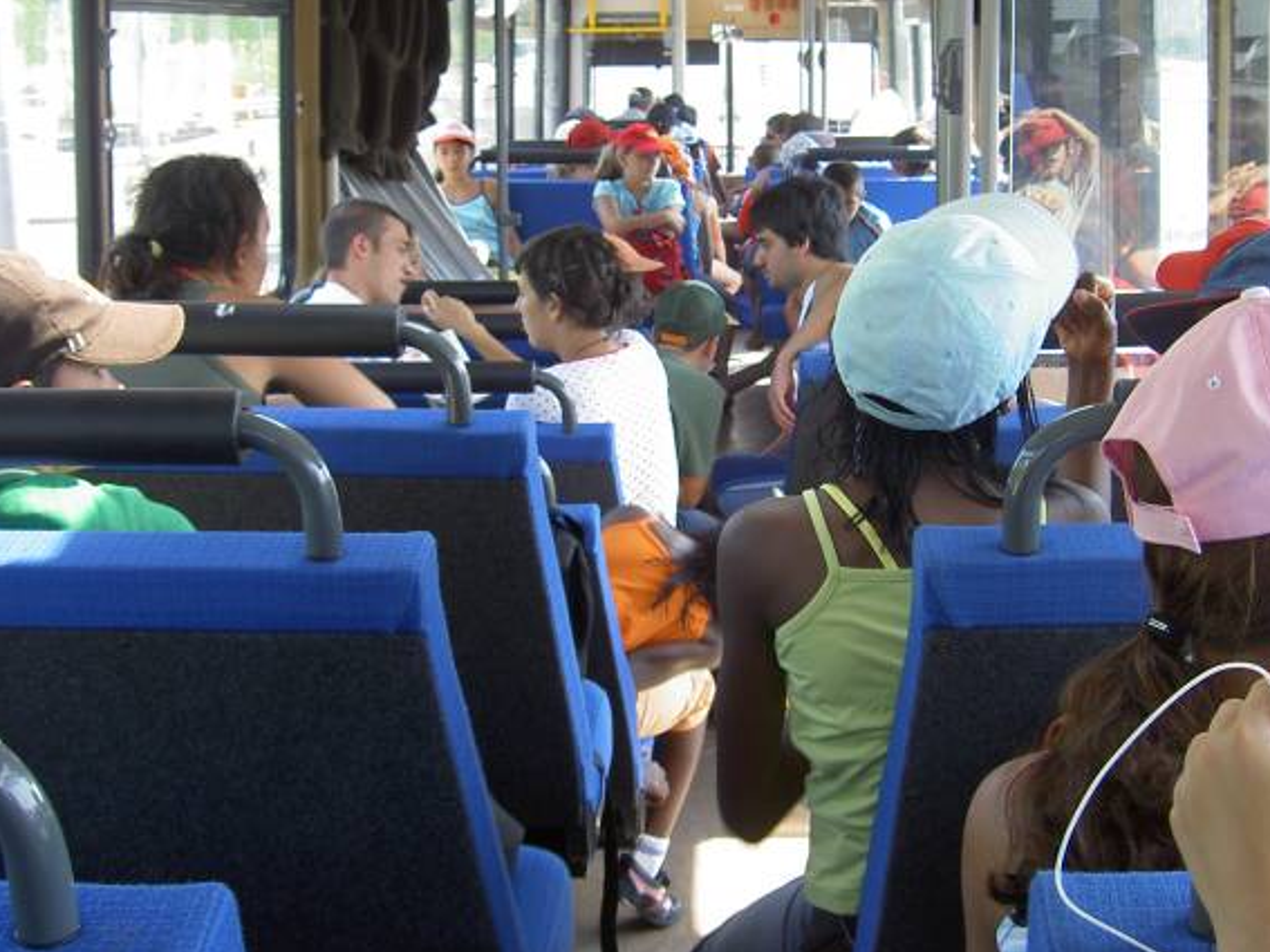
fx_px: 2017
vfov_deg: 26.5
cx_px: 672
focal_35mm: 55
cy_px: 414
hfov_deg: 34.9
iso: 100
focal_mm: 8
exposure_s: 1/60
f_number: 2.8
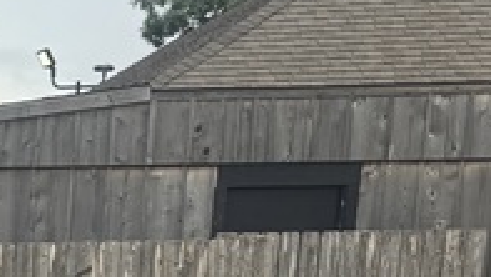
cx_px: -655
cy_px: 626
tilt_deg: -11.6
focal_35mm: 136
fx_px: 1771
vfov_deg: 8.3
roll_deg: -0.2
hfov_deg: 12.6
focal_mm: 6.76
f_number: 1.78
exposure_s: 1/782
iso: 80
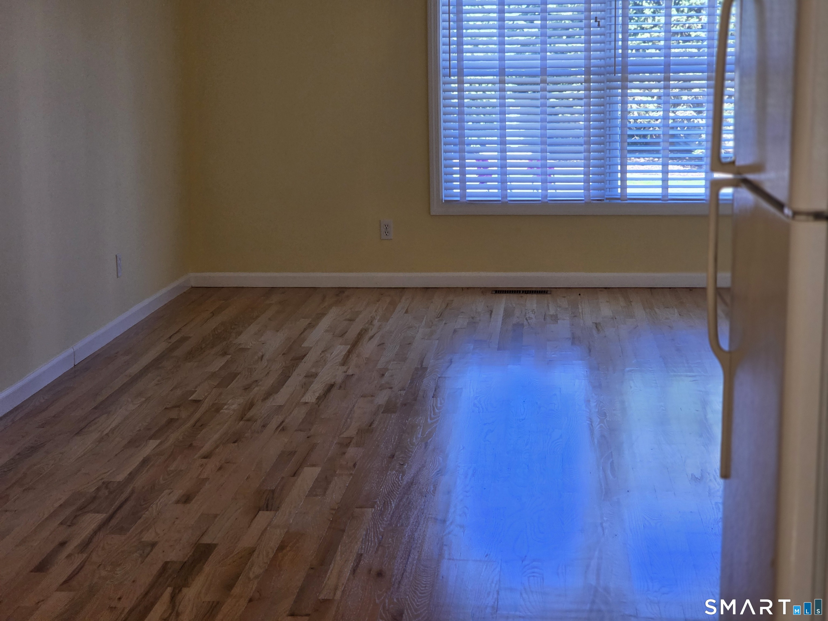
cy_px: 310
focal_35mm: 69
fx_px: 1650
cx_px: 414
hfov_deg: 28.2
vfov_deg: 21.3
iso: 100
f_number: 2.4
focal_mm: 7
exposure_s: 1/120
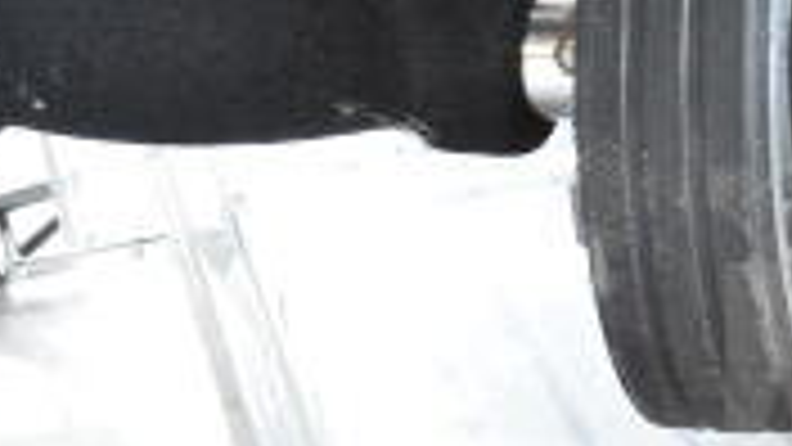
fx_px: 2520
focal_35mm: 120
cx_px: 1228
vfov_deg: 10.1
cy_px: 119
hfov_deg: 16.2
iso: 1600
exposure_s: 1/125
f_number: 5.6
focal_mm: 22
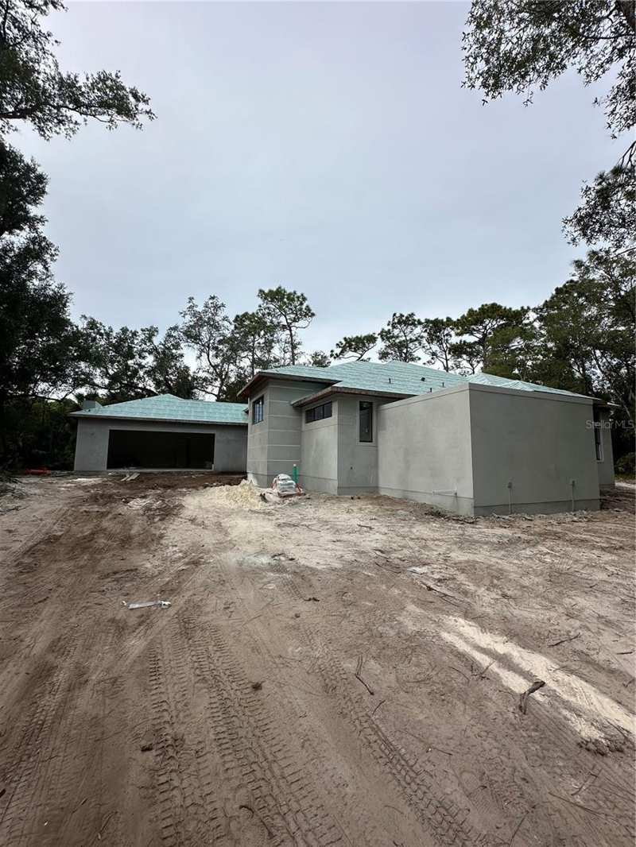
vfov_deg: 102.1
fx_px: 343
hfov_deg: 85.7
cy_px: 424
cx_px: 318
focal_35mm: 14
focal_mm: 2.22
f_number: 2.2
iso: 50
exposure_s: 1/1770
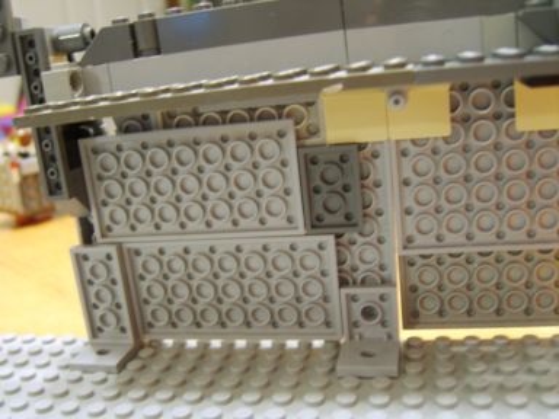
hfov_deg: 58.4
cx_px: 280
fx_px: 501
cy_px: 210
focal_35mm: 31
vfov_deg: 45.4
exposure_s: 1
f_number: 2.7
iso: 71
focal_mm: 8.13
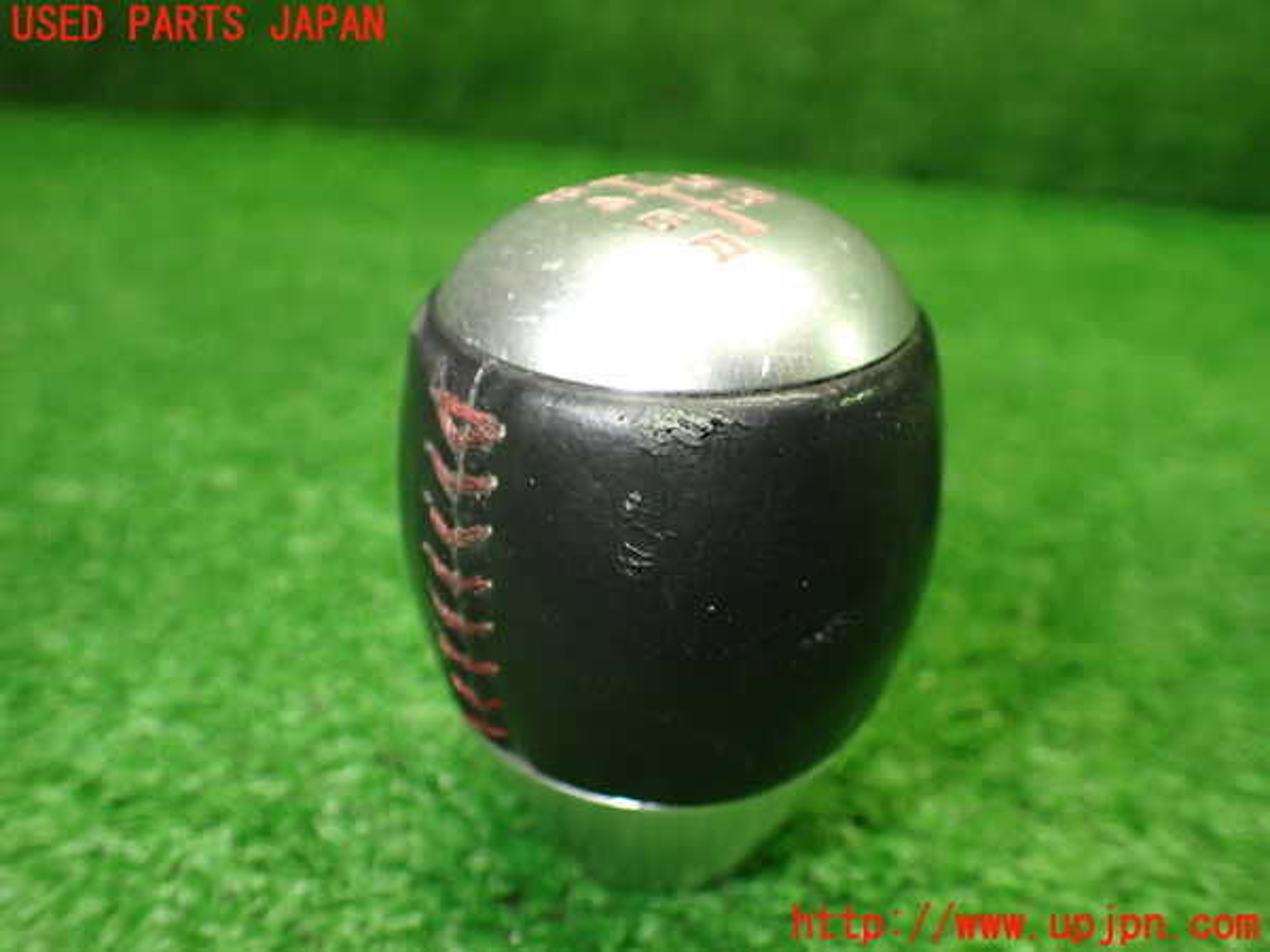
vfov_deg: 46.8
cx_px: 635
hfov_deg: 60.0
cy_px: 476
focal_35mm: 30
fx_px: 1101
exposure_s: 1/125
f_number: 2.3
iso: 640
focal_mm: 5.4
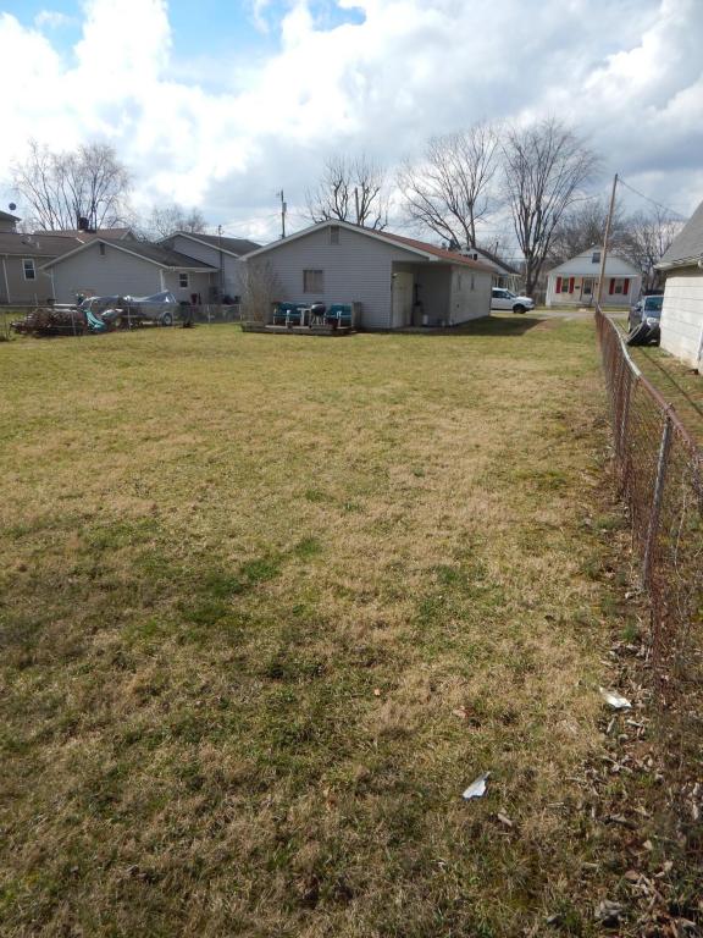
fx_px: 596
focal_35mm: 22
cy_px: 469
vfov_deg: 76.4
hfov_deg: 61.1
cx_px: 352
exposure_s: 1/640
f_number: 6
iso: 125
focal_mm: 4
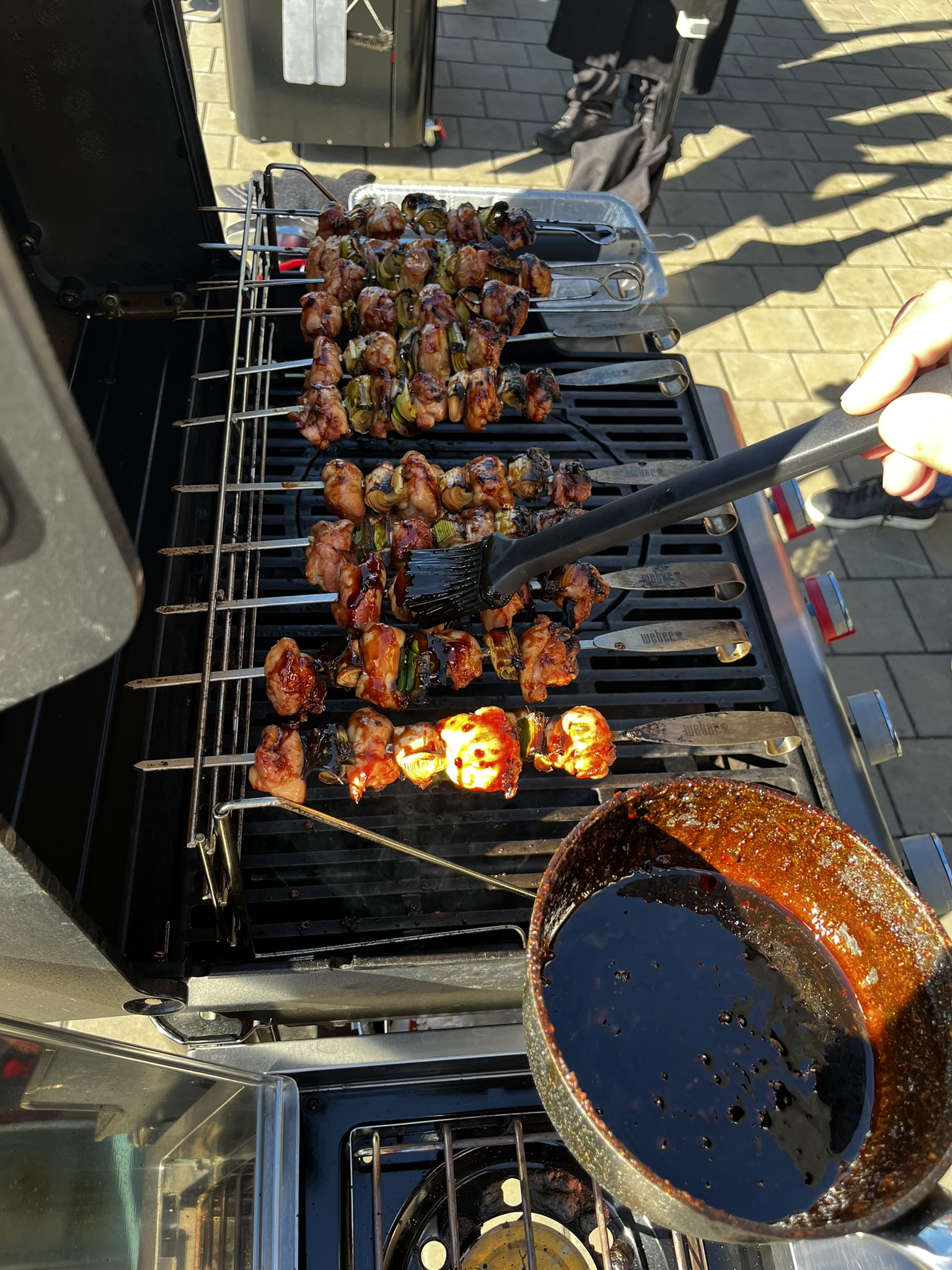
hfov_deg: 53.1
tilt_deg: -52.0
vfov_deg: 67.3
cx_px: 476
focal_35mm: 26
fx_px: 953
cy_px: 635
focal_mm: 5.1
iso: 40
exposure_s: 1/188
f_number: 1.6
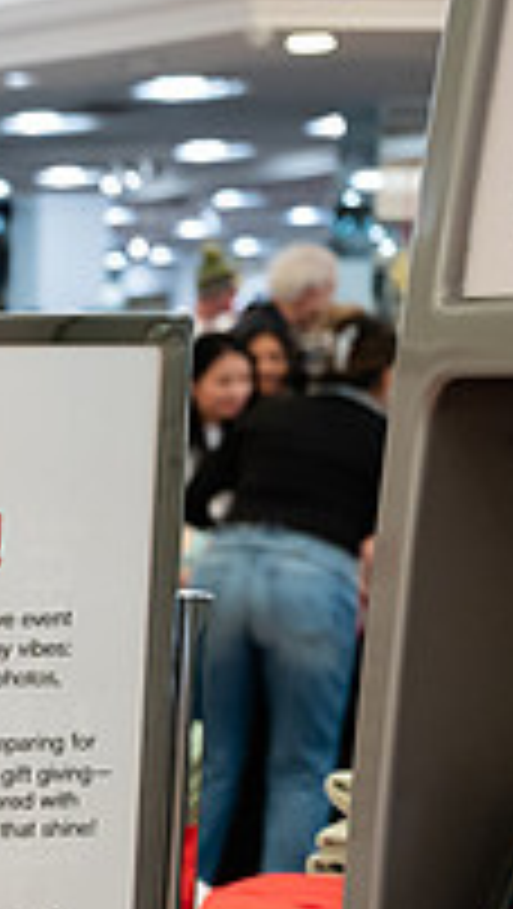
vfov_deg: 19.2
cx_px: -682
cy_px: 837
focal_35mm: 109
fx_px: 2629
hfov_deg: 9.9
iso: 1000
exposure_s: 1/160
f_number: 3.2
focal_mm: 32.5
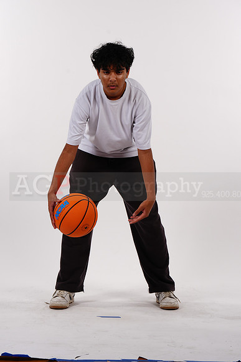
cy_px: 181
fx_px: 1565
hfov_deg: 8.8
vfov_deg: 13.2
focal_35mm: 156
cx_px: 120
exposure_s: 1/500
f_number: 9
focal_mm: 156
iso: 200
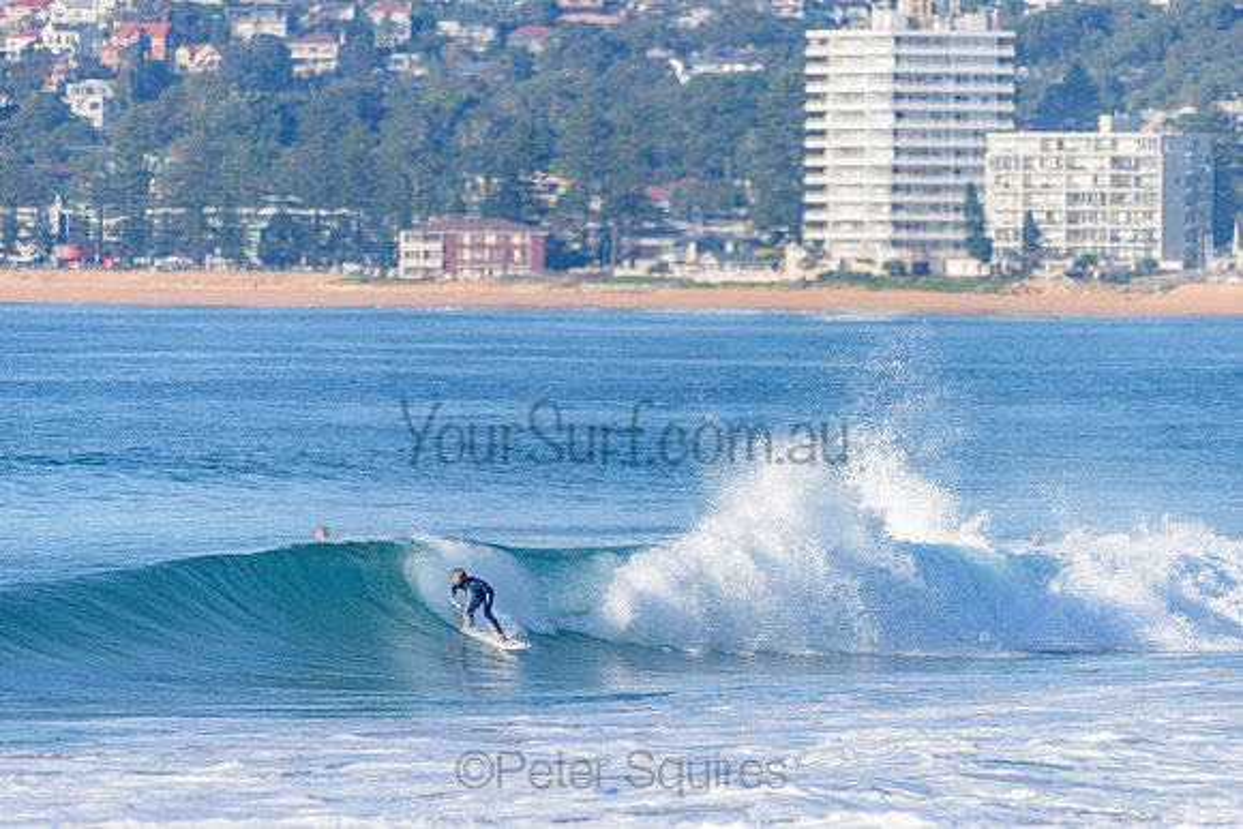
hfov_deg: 4.1
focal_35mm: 500
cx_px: 622
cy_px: 414
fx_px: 17267
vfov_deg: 2.8
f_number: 5.6
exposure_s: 1/2000
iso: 200
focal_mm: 500
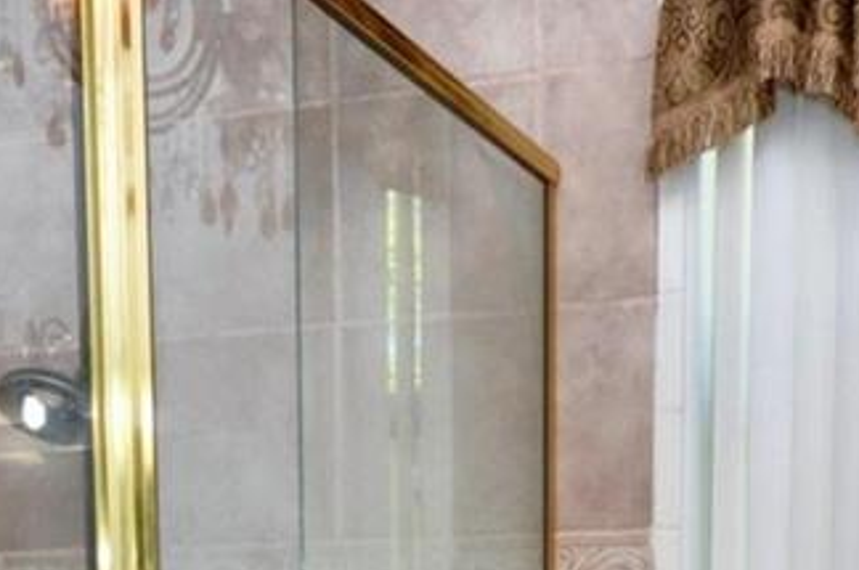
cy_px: 940
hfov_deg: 27.4
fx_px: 1763
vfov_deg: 16.2
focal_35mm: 74
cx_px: 411
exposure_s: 1/60
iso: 800
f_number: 8
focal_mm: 10
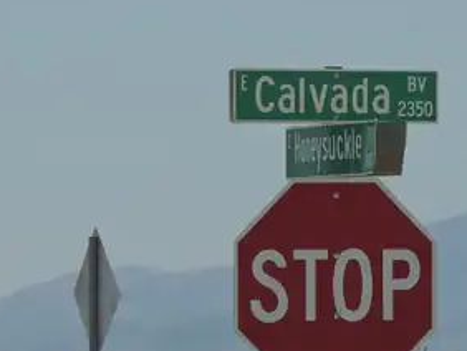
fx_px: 4780
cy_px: 121
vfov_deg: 4.2
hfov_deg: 5.6
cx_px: 262
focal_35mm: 354
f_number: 4.7
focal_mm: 44.5
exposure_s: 1/1250
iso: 100
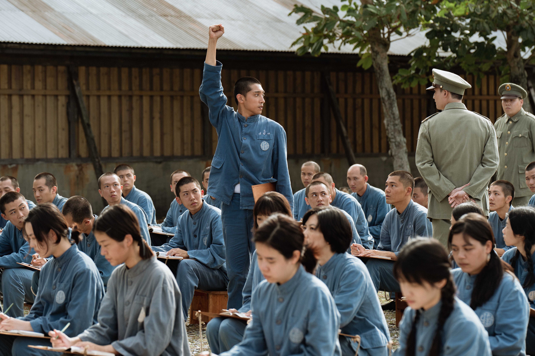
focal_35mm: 108
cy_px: 178
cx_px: 268
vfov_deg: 12.7
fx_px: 1605
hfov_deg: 18.9
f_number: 4.5
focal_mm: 108
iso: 640
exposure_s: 1/1000
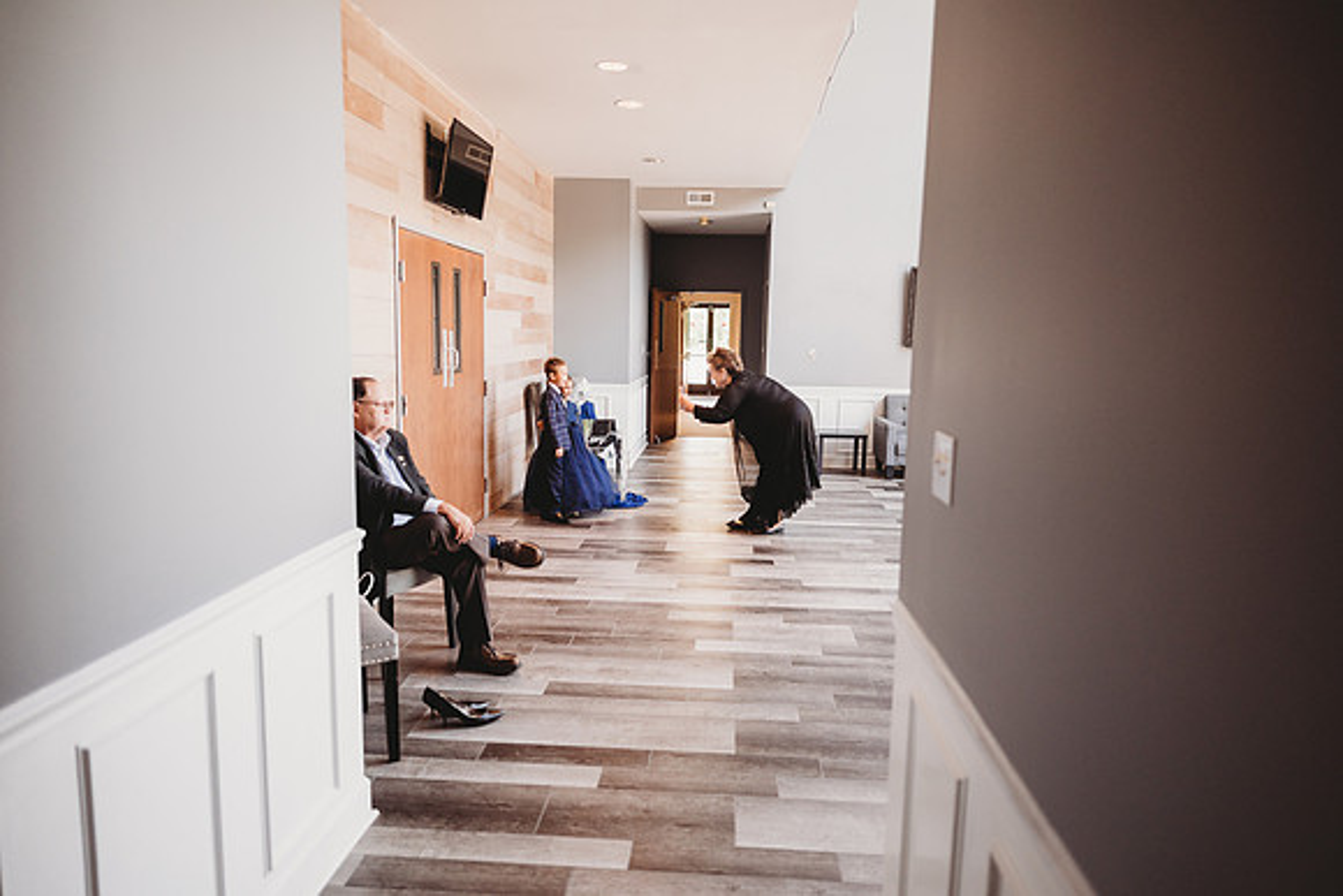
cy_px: 448
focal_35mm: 24
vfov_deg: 53.2
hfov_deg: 73.7
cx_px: 672
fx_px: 896
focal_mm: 24
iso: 400
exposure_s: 1/320
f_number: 1.8
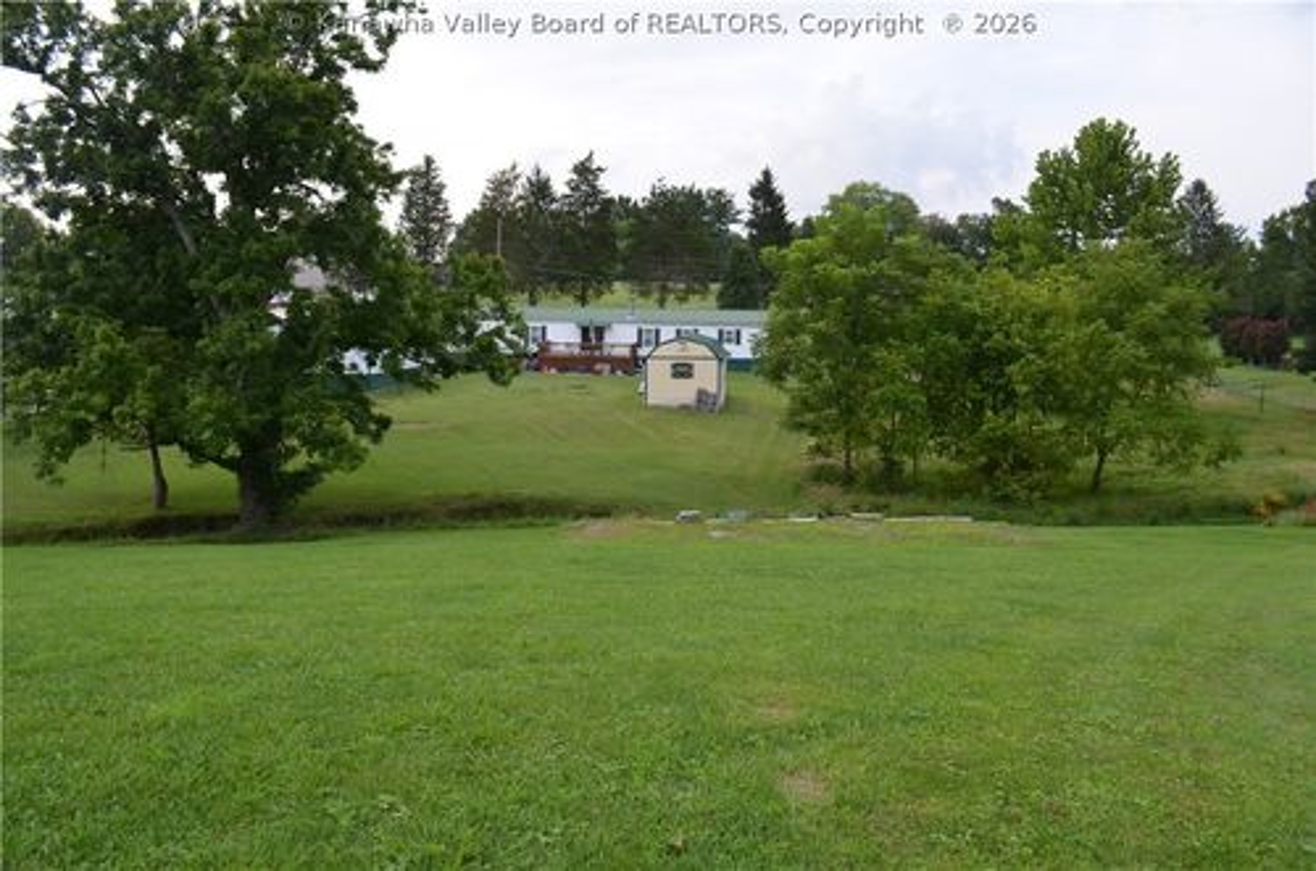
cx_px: 658
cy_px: 436
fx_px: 985
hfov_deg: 67.5
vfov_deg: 47.7
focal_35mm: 27
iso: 200
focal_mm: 18
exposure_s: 1/160
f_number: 6.3
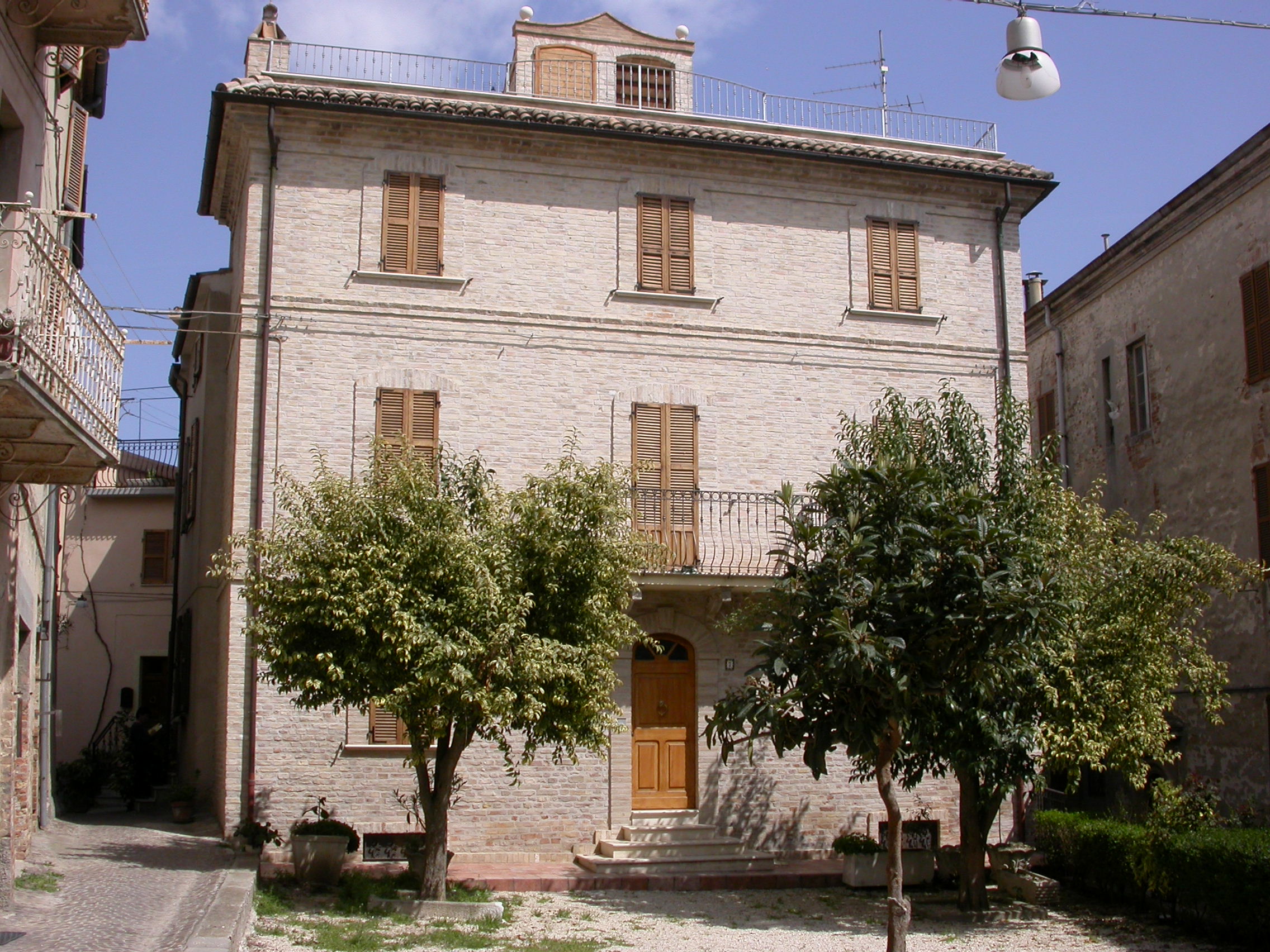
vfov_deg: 36.0
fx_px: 1468
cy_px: 476
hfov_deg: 46.8
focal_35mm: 40
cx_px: 635
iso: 100
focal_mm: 8.4
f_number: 7.6
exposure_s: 1/418
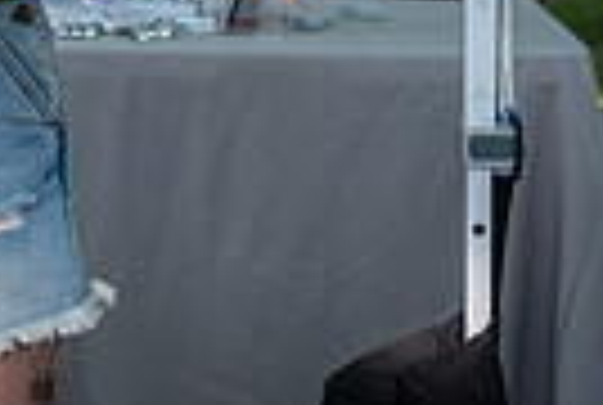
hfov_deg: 10.2
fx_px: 3290
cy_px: -332
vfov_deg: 6.9
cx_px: -247
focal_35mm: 196
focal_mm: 36
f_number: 4
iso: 160
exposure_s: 1/250
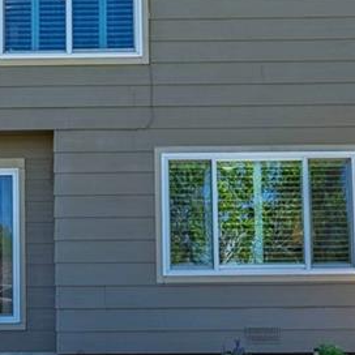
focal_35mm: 75
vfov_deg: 23.0
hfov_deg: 22.8
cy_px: 228
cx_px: 74
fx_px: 870
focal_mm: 10
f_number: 10
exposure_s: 1/1600
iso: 100
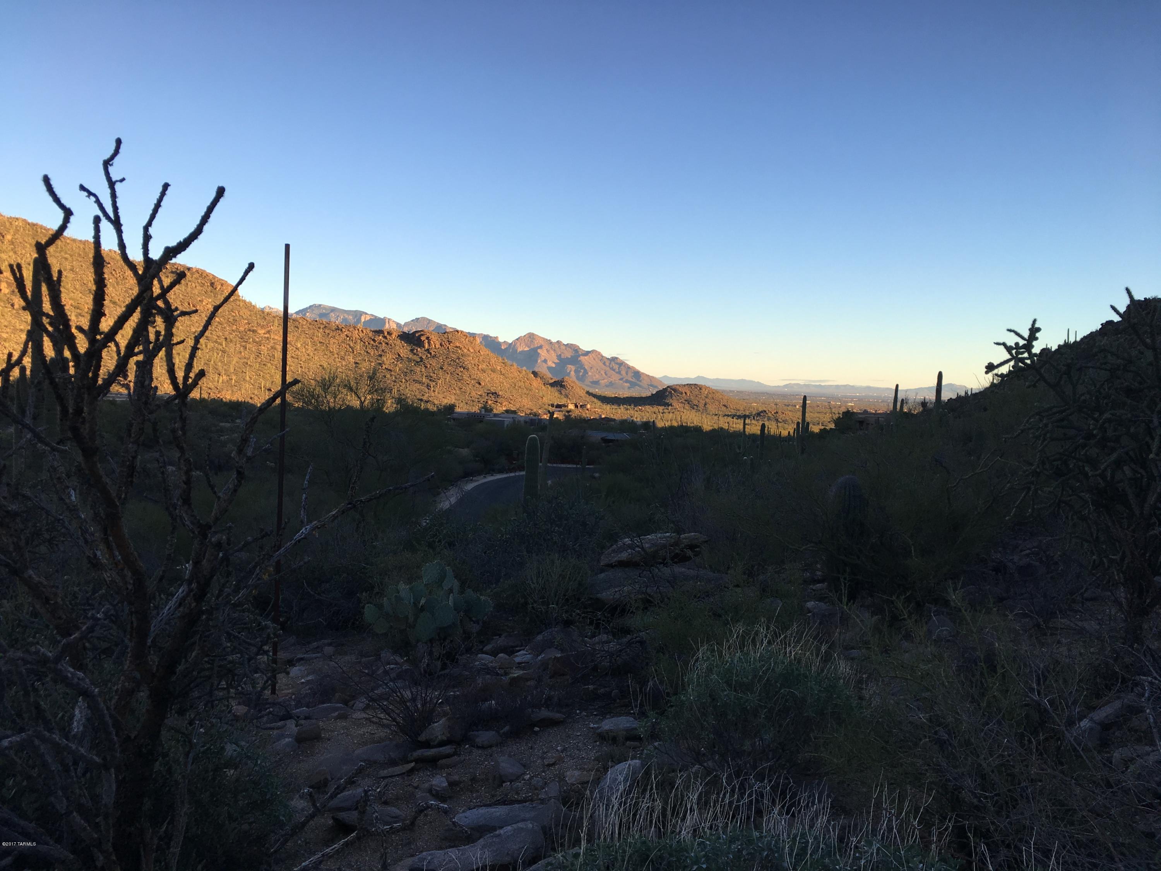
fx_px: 973
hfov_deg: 61.7
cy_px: 436
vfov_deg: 48.2
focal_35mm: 29
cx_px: 580
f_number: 2.2
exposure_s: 1/427
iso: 25
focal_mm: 4.15
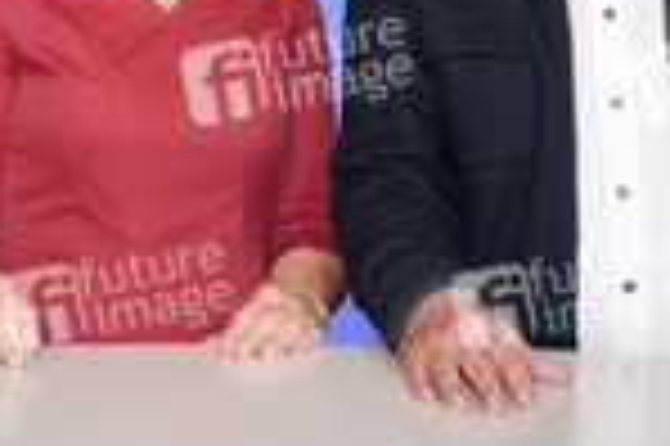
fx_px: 1748
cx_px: 178
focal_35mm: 94
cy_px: -41
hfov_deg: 21.5
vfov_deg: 14.2
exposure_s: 1/160
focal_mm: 31
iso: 2500
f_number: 5
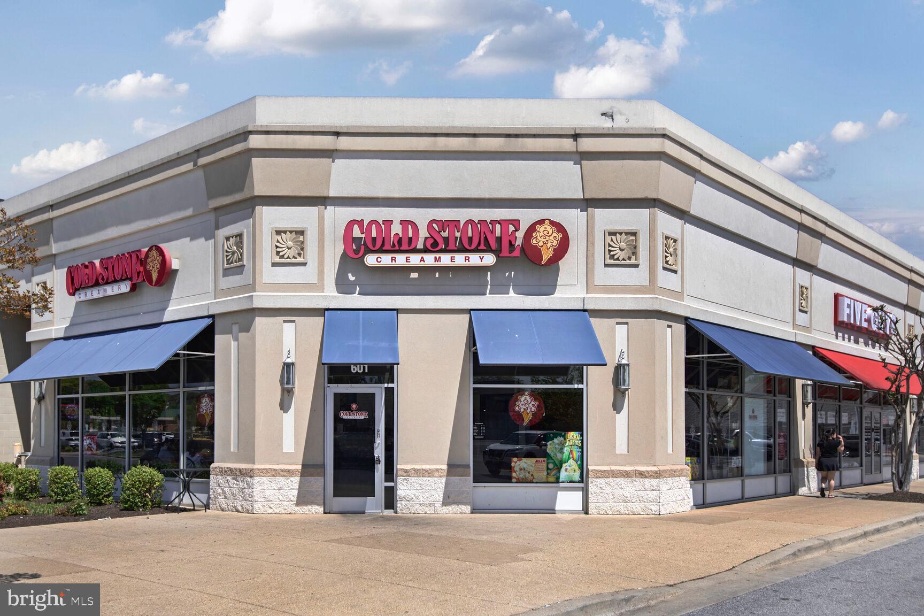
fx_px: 821
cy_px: 308
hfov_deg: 58.7
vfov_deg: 41.1
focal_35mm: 32
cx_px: 462
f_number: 8
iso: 200
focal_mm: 32
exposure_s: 1/1000
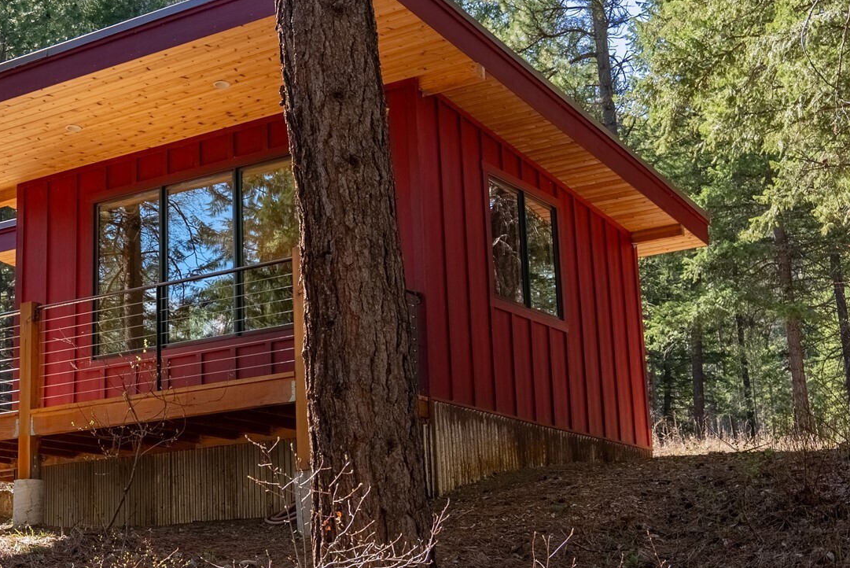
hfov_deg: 33.2
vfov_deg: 22.9
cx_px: 235
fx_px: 1400
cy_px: 292
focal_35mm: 59
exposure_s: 1/5000
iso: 200
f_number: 7.1
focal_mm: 37.8
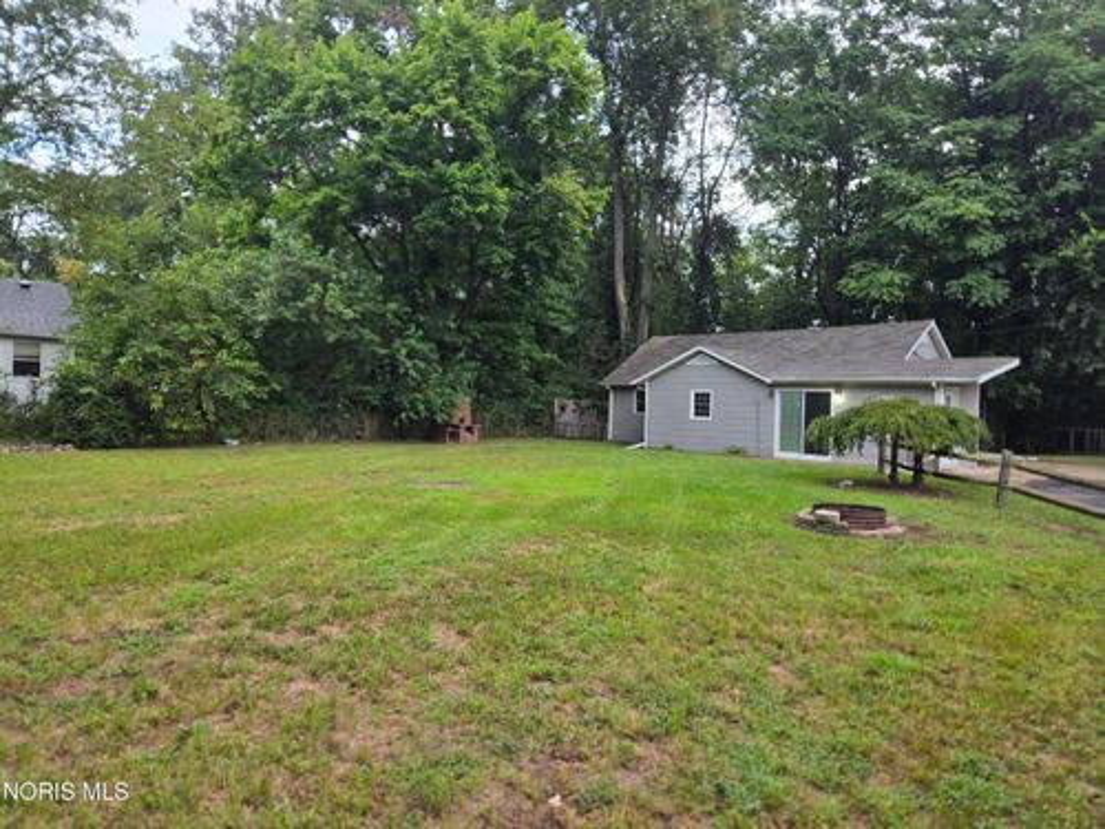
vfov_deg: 58.9
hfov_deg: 73.9
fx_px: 734
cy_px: 414
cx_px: 552
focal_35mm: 23
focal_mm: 5.4
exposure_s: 1/120
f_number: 1.8
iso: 50
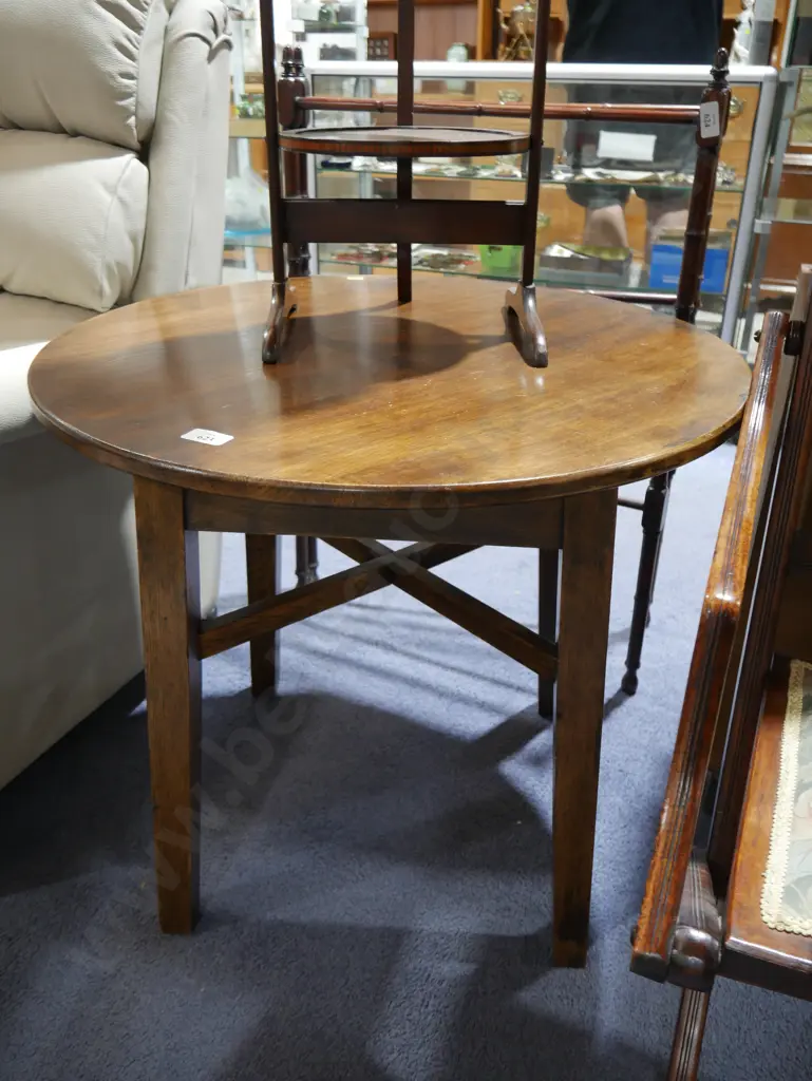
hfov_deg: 49.8
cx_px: 406
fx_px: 875
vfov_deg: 63.4
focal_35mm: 28
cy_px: 540
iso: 800
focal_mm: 14
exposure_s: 1/60
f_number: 3.5
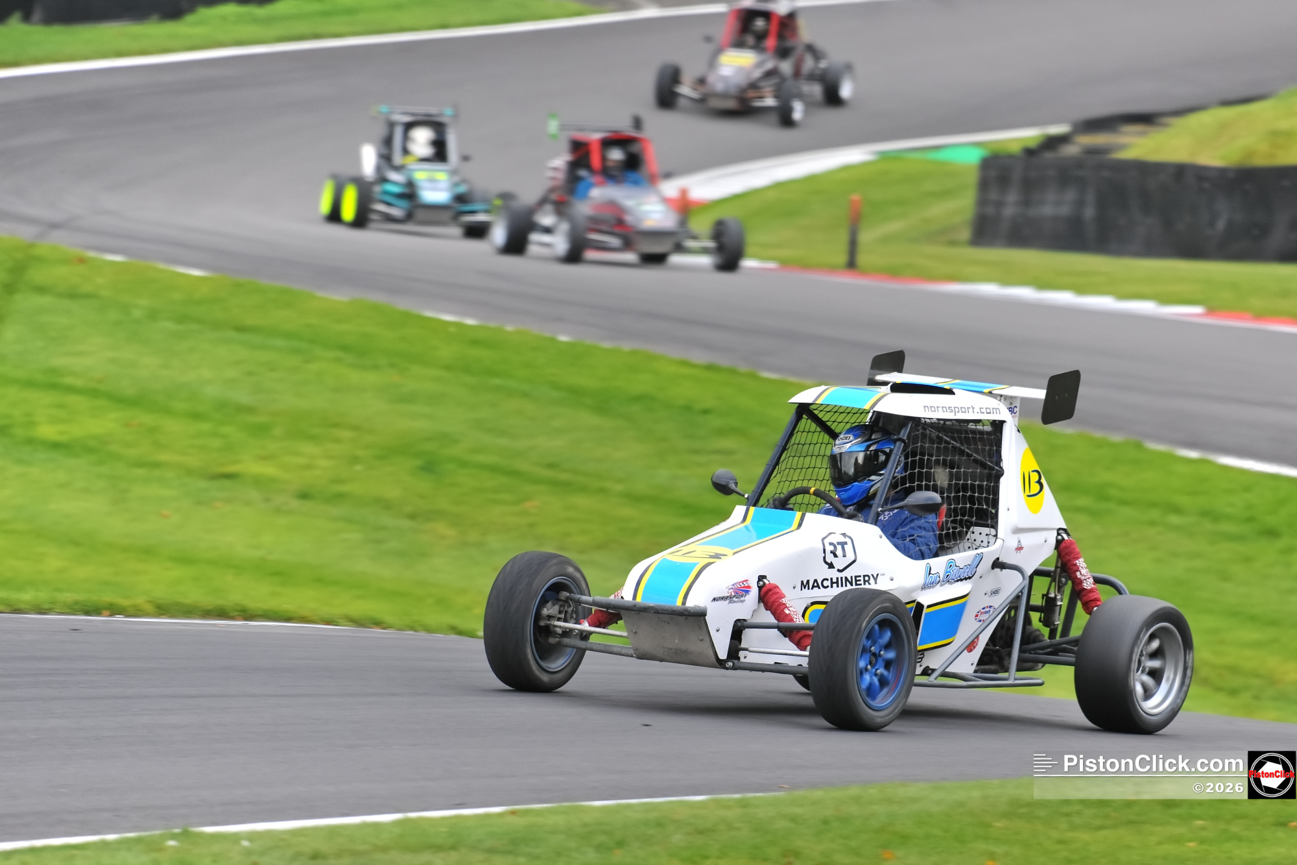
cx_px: 648
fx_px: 10807
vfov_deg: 4.6
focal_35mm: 300
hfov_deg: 6.9
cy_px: 432
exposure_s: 1/500
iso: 1000
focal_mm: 300
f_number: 6.3
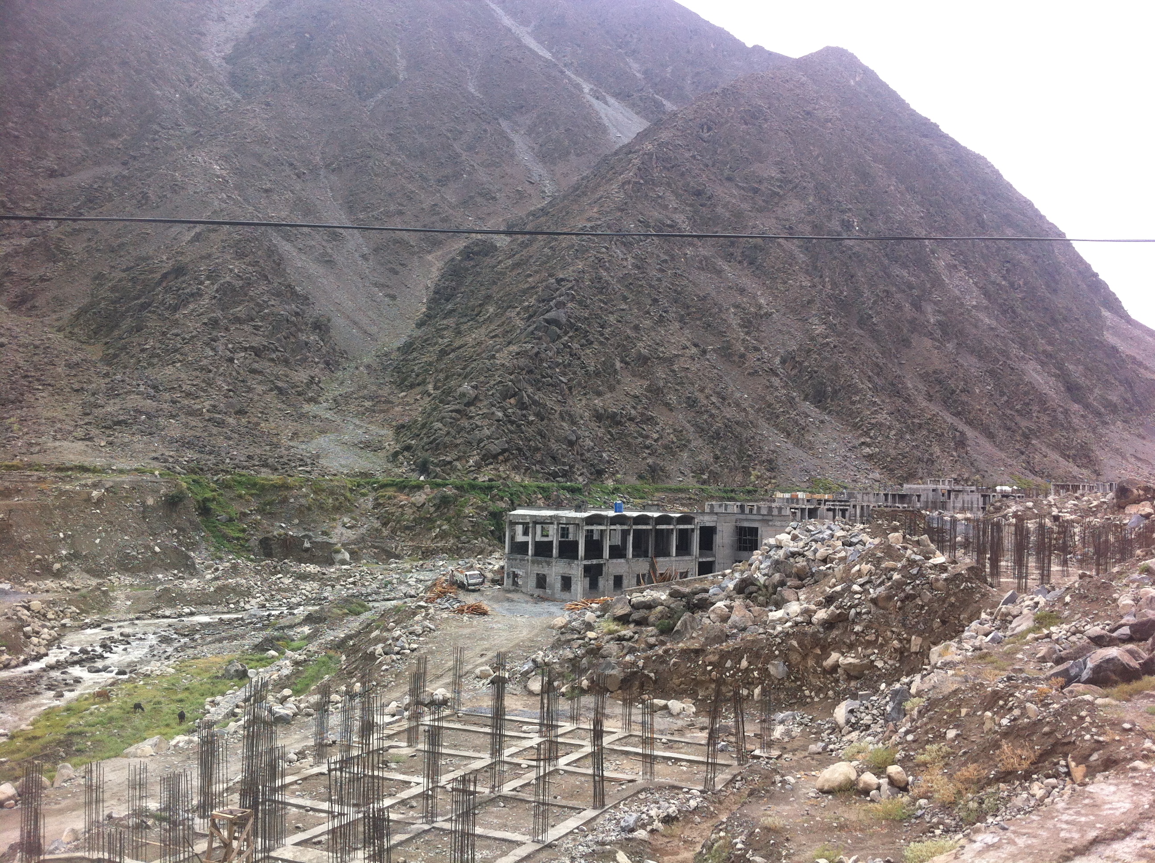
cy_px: 432
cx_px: 578
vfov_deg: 40.6
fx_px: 1166
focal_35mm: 35
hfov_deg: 52.7
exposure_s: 1/387
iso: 80
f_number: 2.8
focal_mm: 3.85
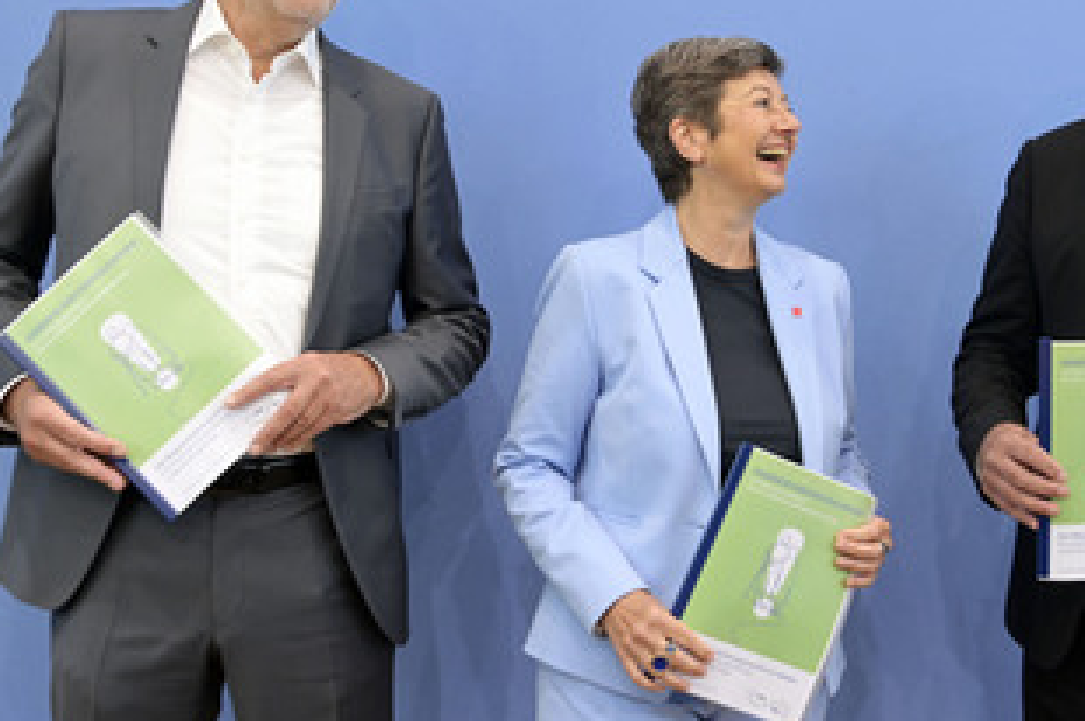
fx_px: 1927
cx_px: 726
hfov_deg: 31.2
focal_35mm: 64
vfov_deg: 21.1
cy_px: 256
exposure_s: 1/320
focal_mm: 44
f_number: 5.6
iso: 3200
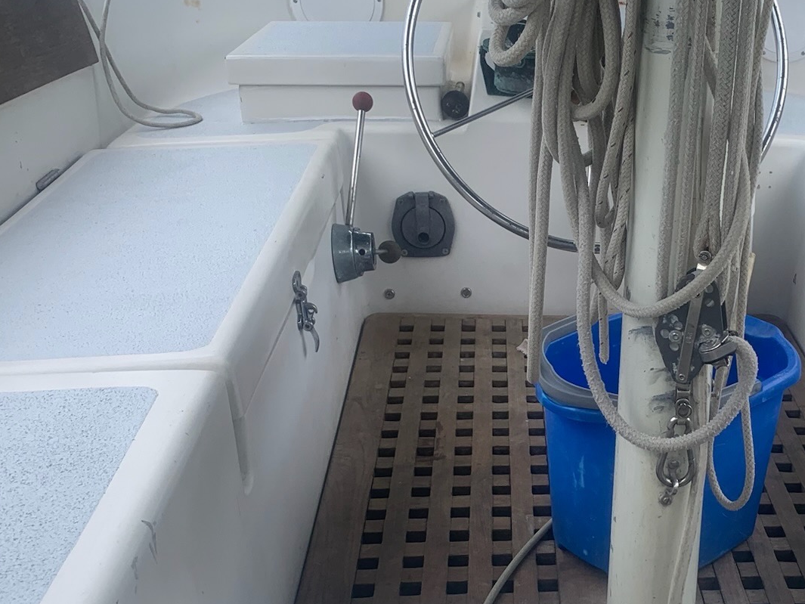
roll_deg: -3.8
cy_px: 342
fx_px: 1163
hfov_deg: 37.0
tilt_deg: -22.6
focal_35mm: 50
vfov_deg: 29.1
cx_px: 627
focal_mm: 4.25
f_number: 1.8
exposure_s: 1/928
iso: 25
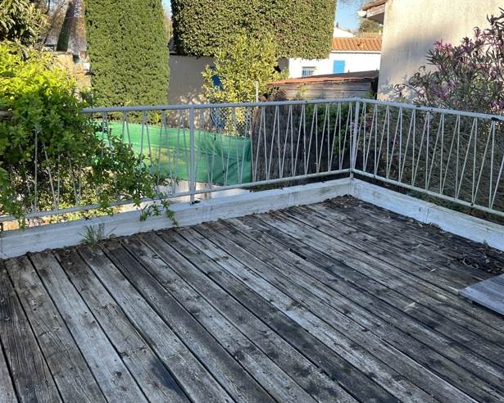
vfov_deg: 44.5
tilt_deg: -15.2
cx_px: 248
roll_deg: -1.4
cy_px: 184
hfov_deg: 54.2
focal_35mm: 33
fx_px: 492
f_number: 1.6
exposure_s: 1/569
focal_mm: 5.1
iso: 50
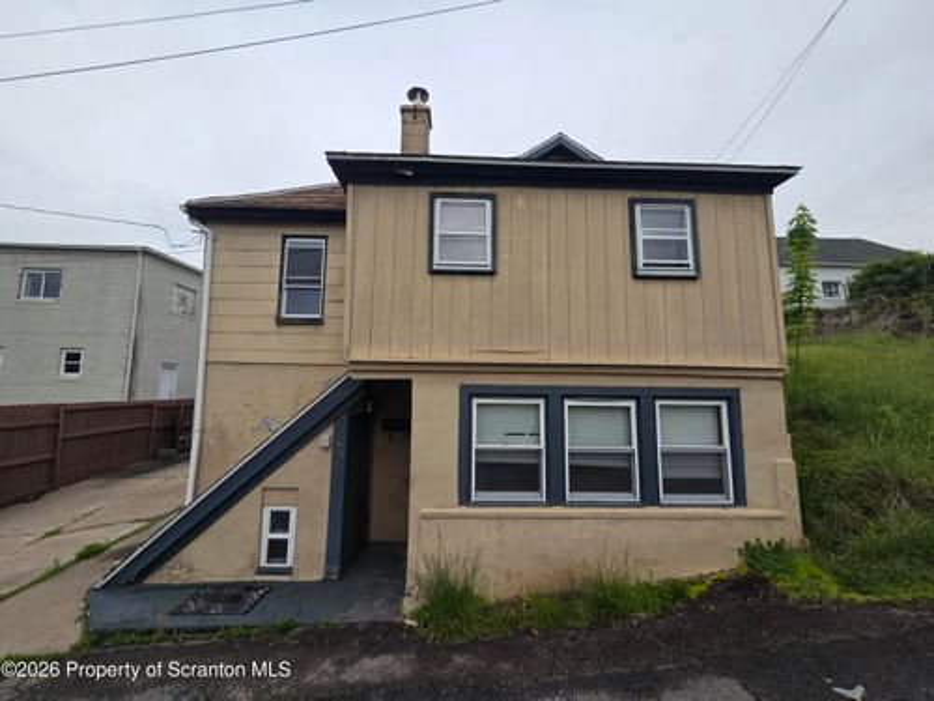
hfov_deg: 106.2
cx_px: 467
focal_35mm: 13
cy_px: 350
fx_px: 351
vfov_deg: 89.9
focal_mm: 2.2
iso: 50
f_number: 2.2
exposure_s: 1/1232
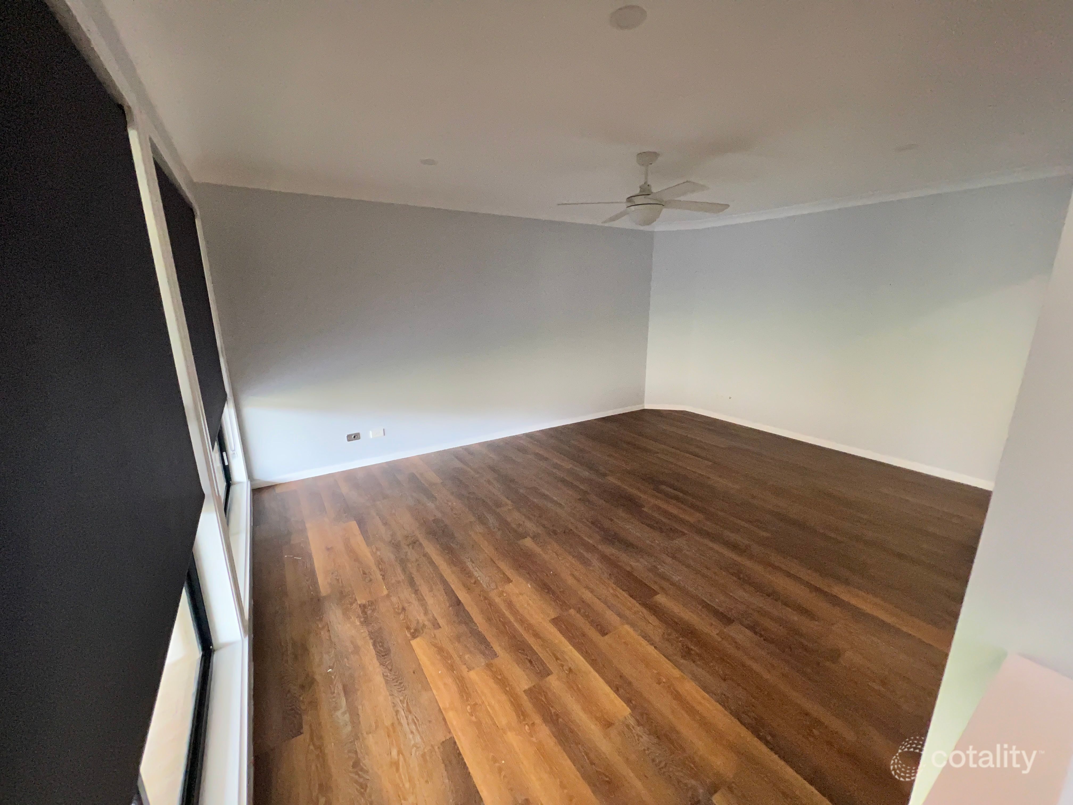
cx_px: 536
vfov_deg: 89.9
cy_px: 402
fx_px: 403
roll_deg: -2.3
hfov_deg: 106.2
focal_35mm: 13
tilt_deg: -14.0
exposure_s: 1/100
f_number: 1.8
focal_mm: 1.57
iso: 200
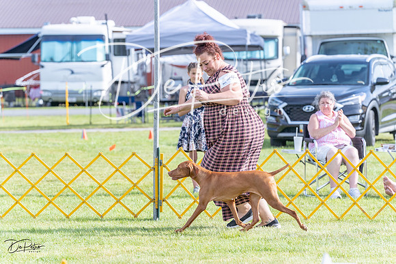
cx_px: 198
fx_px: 1870
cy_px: 132
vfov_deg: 8.1
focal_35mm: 170
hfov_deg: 12.1
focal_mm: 170
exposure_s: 1/1250
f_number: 5.6
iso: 500
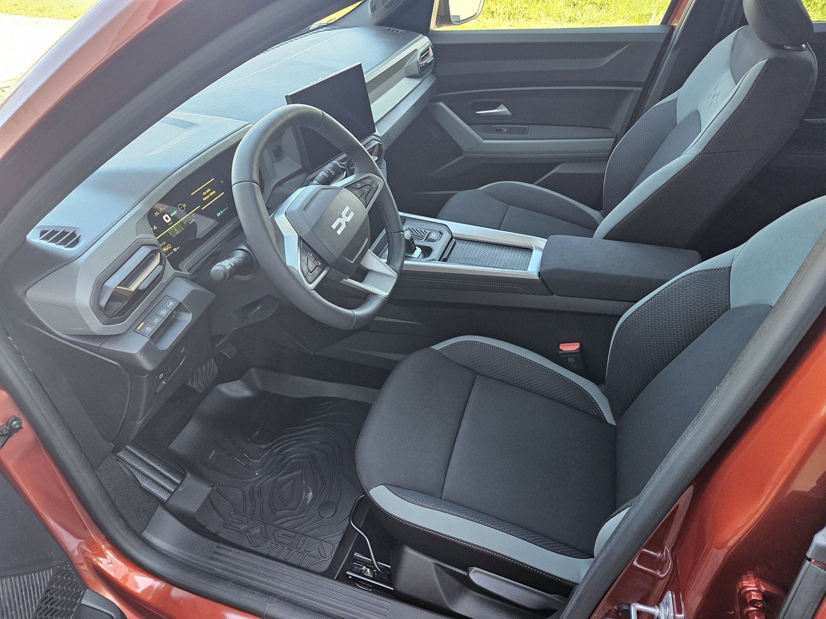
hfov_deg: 73.9
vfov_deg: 58.9
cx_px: 413
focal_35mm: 23
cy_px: 310
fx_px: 549
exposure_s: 1/142
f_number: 1.8
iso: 200
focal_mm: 5.4
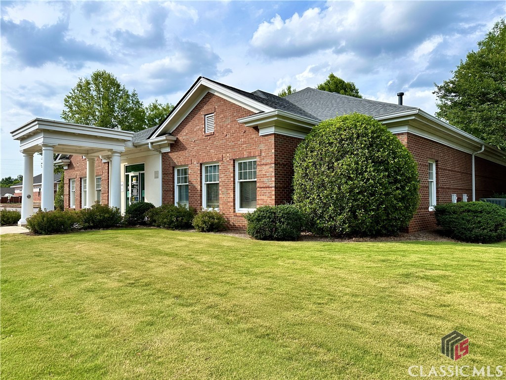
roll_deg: +0.3
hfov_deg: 71.6
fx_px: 351
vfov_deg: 56.8
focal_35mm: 24
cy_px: 190
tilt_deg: +1.9
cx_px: 253
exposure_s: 1/2809
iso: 80
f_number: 1.78
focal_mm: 6.86
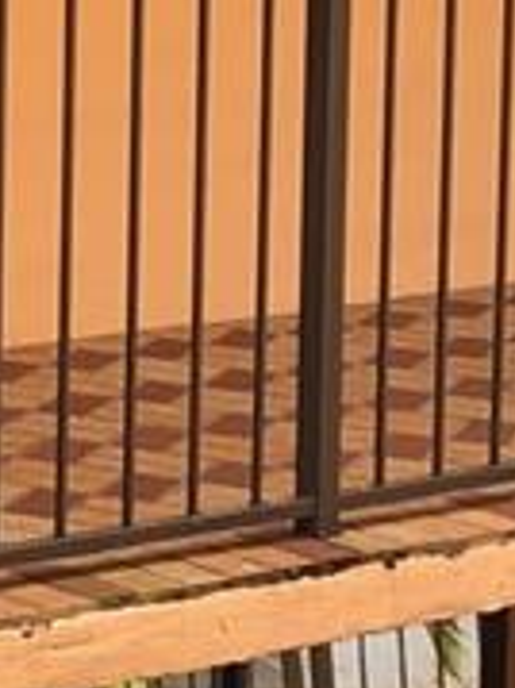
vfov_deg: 10.4
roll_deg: -1.9
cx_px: -857
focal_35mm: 188
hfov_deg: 7.2
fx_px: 3734
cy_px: -65
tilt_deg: -5.0
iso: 20
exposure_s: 1/286
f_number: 1.8
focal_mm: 3.99
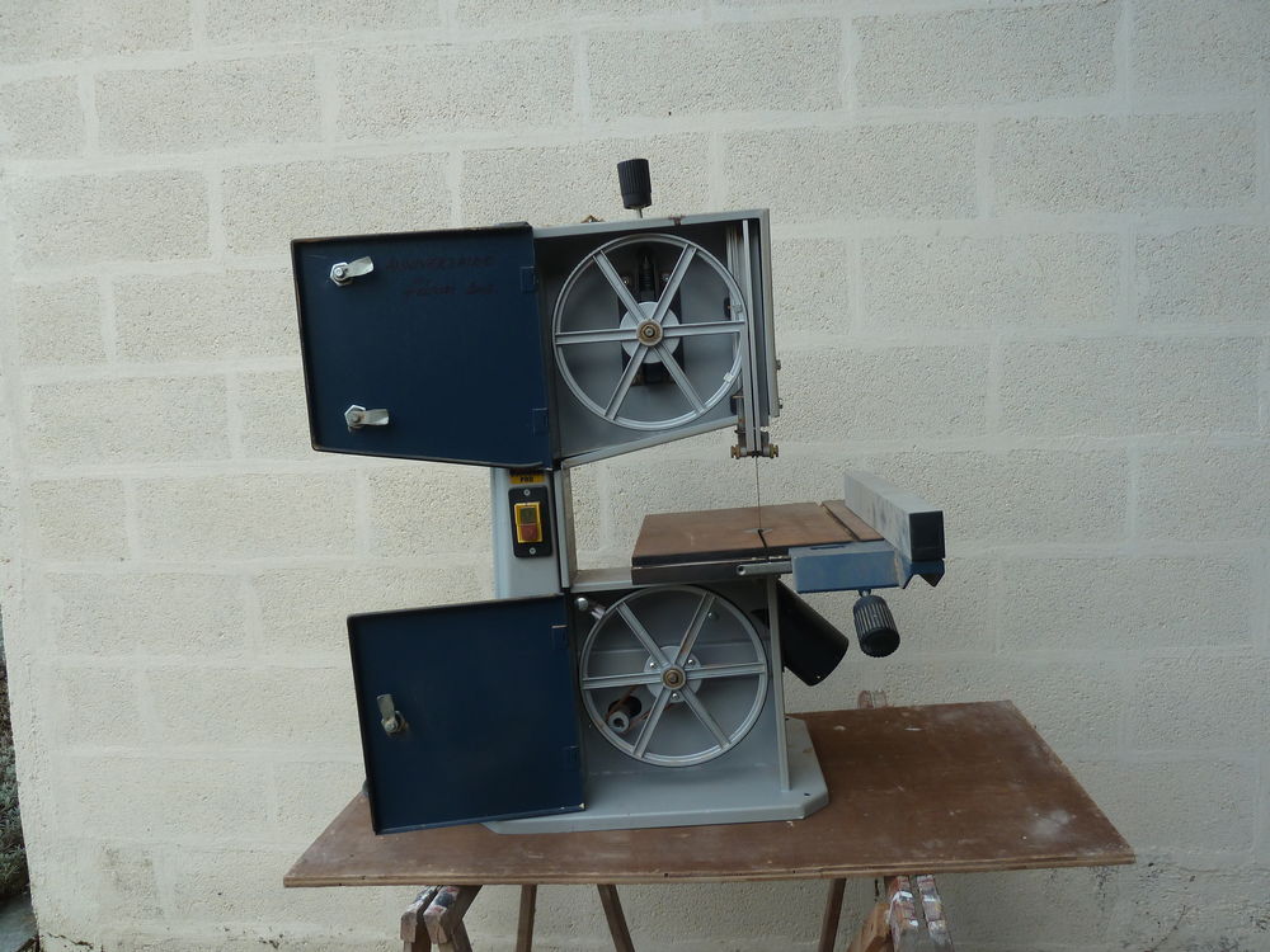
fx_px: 917
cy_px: 476
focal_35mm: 25
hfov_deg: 69.4
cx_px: 635
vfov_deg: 54.9
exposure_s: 1/40
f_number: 3.3
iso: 80
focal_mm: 4.1
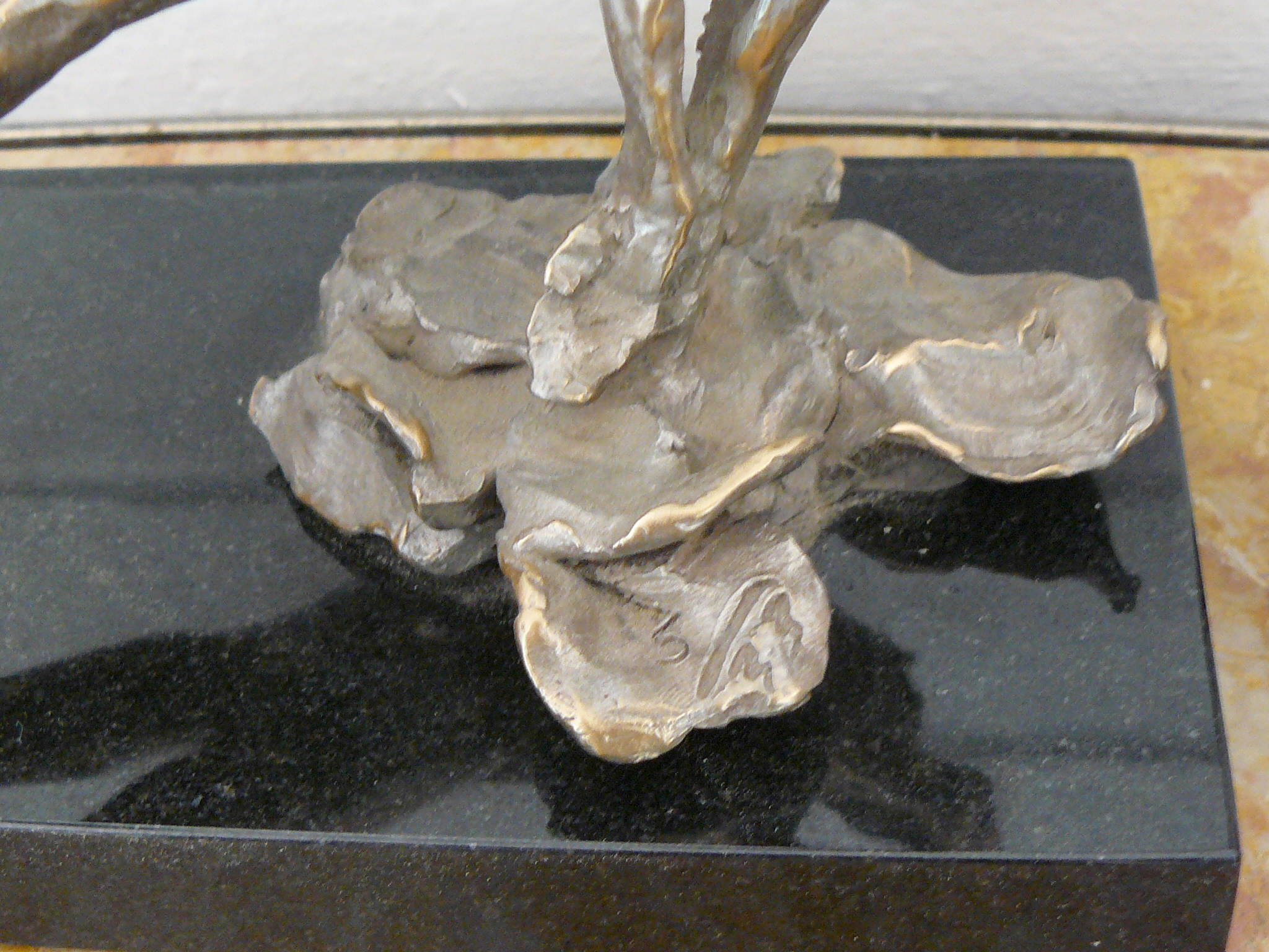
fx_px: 1980
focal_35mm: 54
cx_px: 634
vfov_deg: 27.0
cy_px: 476
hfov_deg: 35.5
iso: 200
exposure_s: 1/8
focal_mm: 6
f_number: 2.8
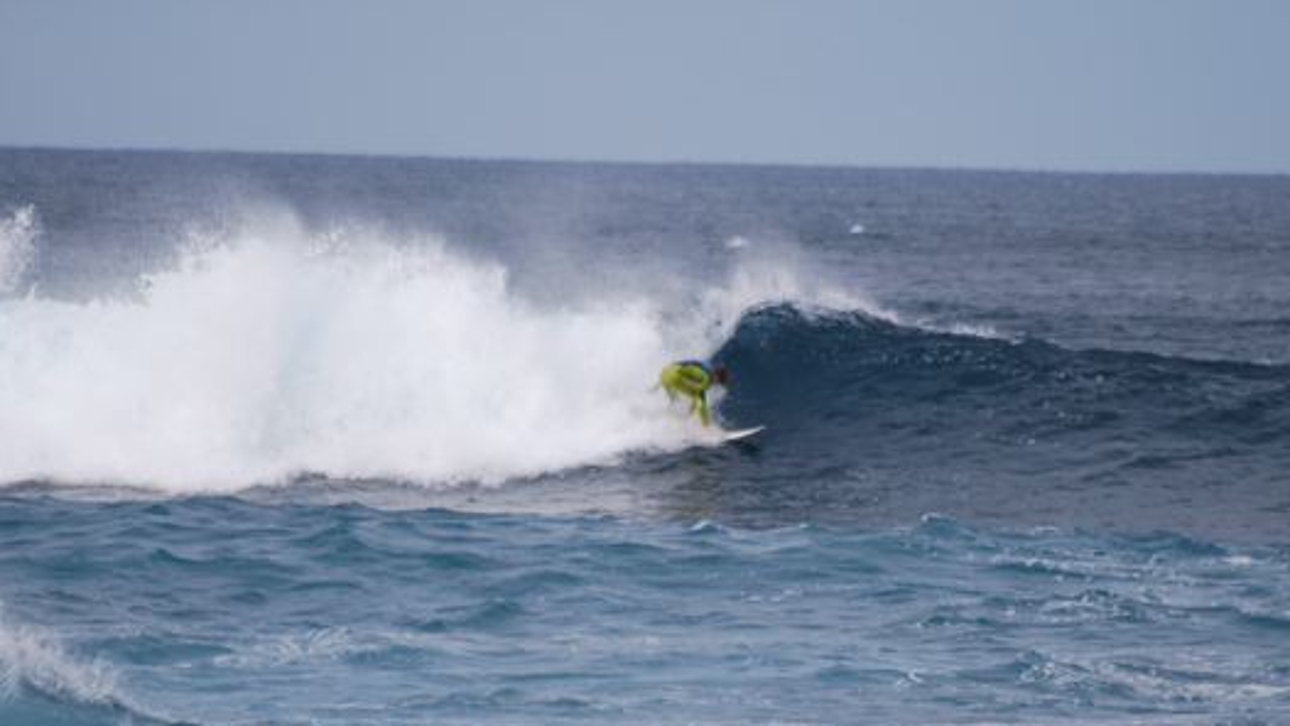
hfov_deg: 3.5
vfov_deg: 2.0
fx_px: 21210
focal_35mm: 620
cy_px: 448
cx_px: 725
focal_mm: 300
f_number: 5.6
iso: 200
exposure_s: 1/800
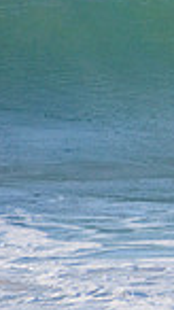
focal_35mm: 2560
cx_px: 748
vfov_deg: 0.8
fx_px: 21022
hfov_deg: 0.5
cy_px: 51
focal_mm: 500
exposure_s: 1/2000
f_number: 5.6
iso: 160
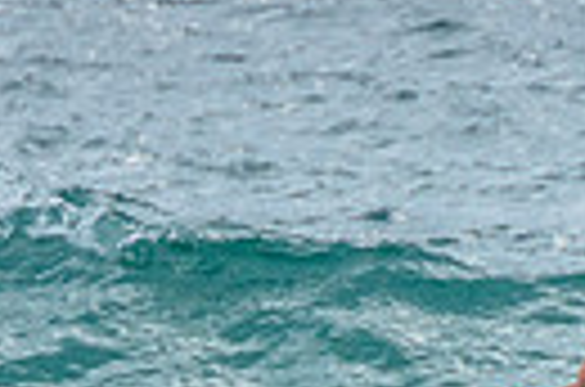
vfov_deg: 0.6
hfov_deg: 0.9
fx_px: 35566
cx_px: 575
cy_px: 640
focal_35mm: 2194
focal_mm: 400
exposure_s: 1/1600
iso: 500
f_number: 9
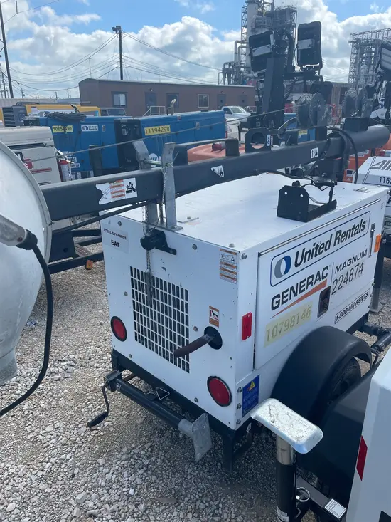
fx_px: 391
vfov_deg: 67.3
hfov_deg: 53.1
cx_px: 196
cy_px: 261
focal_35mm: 26
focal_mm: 4.2
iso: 50
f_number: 1.6
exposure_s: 1/2353
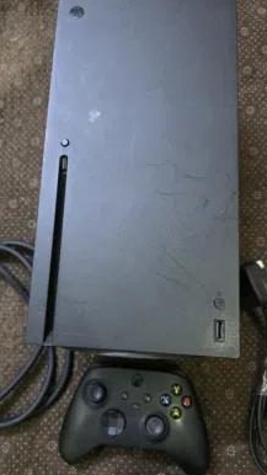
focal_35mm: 26
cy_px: 238
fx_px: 327
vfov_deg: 71.9
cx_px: 124
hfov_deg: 44.3
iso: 1600
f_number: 1.7
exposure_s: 1/60
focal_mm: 6.3
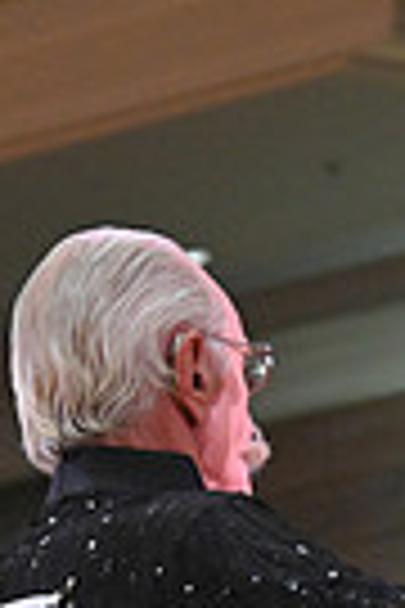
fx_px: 5653
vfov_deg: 6.0
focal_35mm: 335
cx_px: 533
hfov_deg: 4.1
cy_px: 1130
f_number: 5
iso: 4000
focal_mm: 78
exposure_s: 1/400
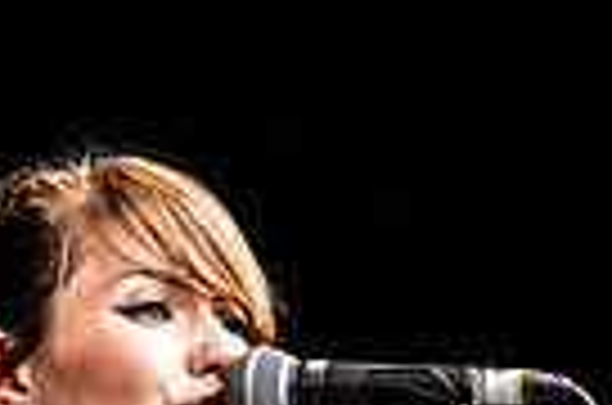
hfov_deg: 2.4
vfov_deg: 1.6
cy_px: 734
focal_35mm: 854
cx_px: 238
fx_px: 14484
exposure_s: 1/400
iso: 560
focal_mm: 200
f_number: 4.5
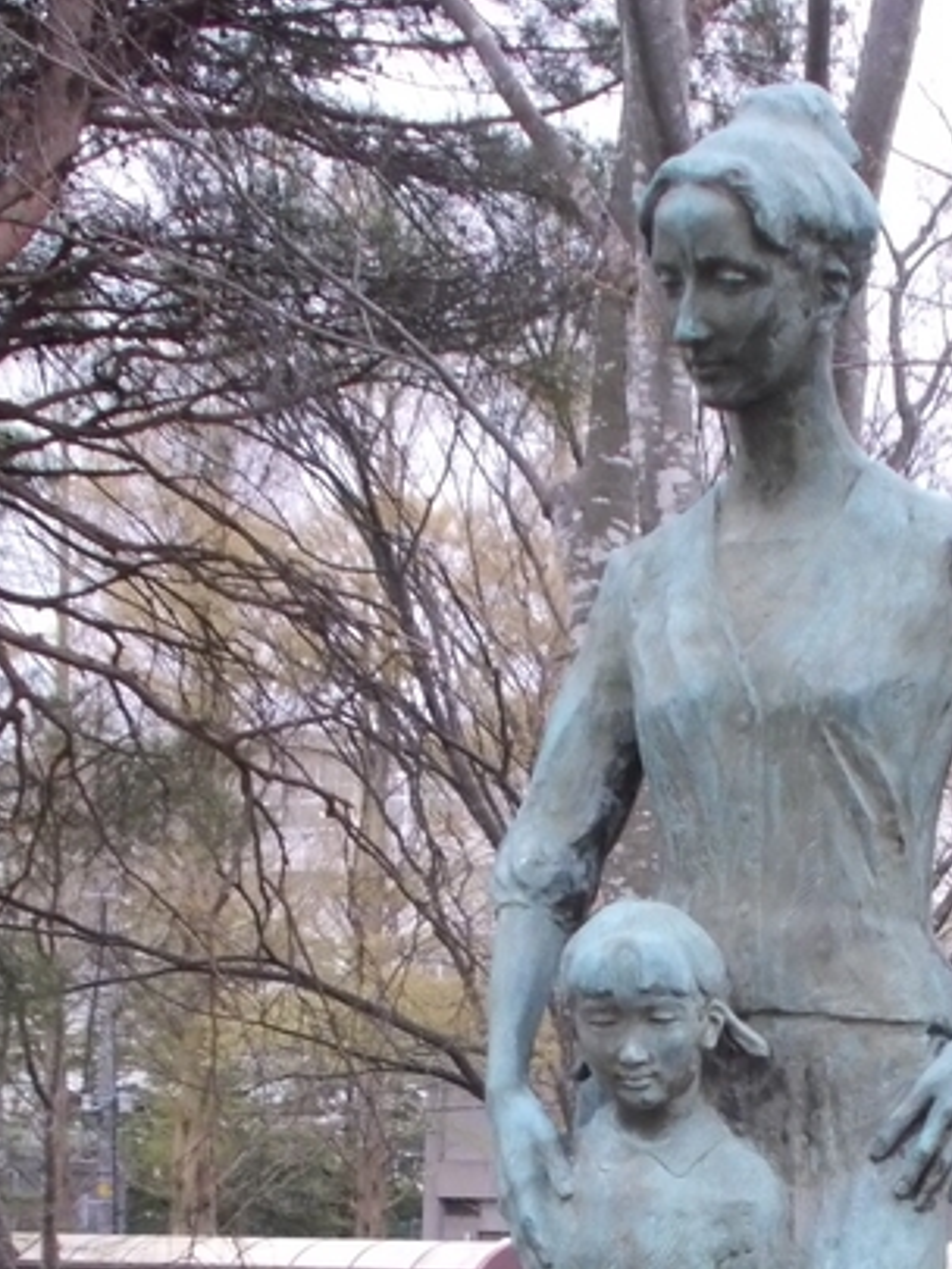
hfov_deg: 18.9
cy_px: 1247
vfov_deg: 24.3
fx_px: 2822
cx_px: 830
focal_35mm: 77
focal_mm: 6.9
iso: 720
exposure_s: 1/125
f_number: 3.9
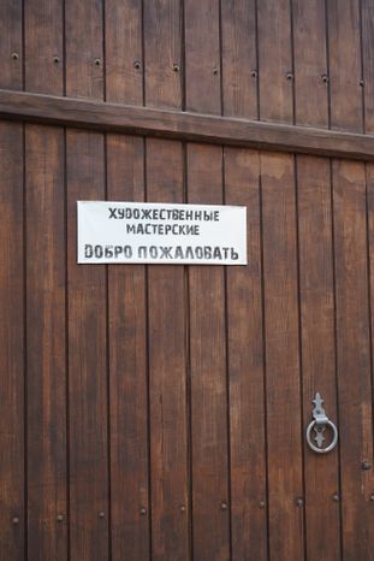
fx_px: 747
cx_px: 187
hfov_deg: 28.1
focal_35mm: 48
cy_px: 280
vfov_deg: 41.1
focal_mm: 48
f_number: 4.5
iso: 160
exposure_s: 1/160
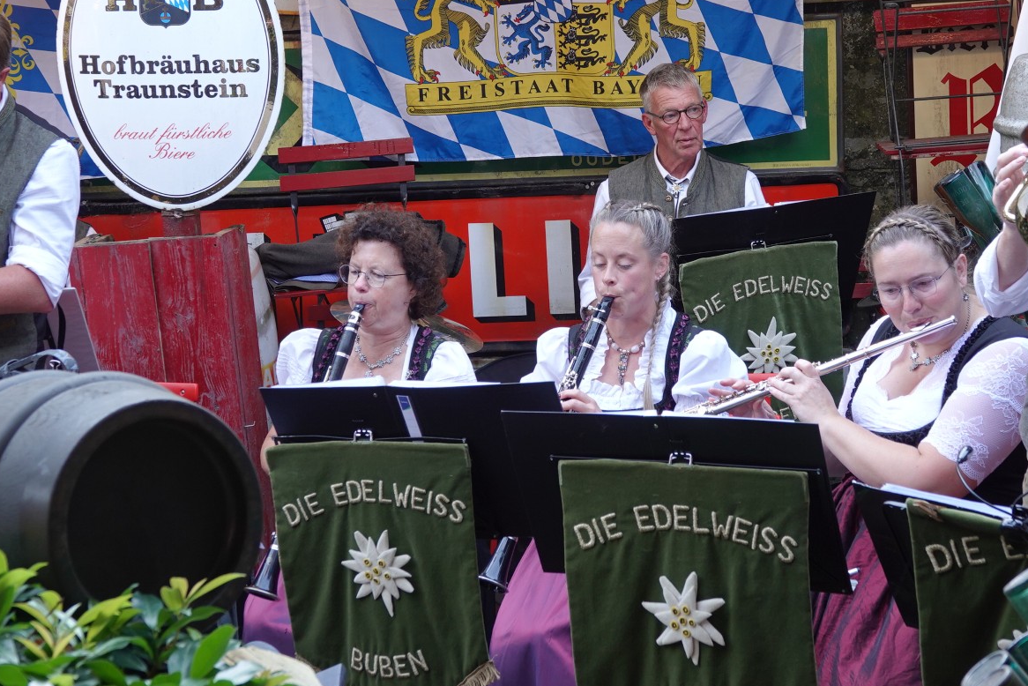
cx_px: 569
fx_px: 2142
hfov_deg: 27.0
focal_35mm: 75
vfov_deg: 18.2
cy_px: 301
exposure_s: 1/60
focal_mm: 19.68
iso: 160
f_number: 3.2
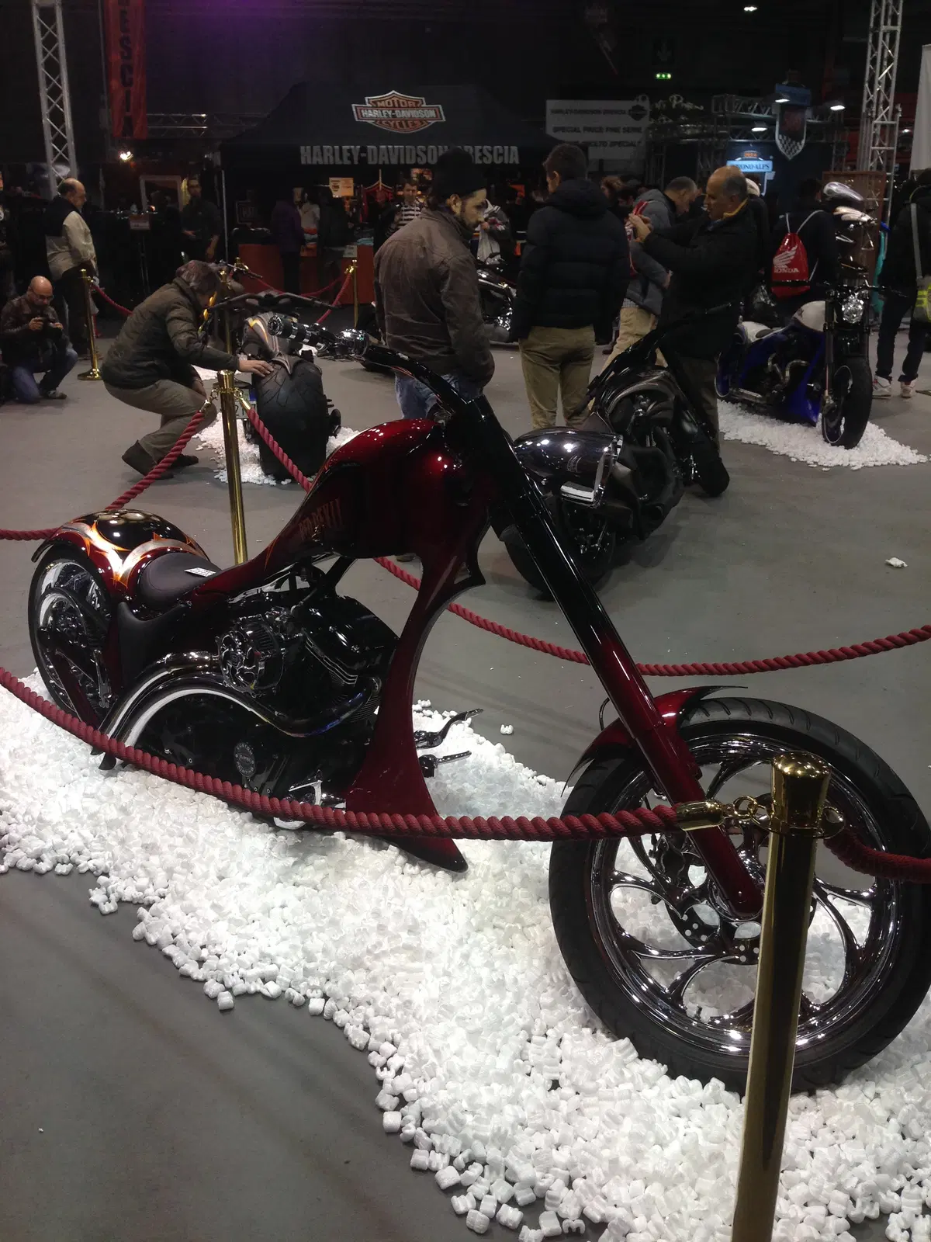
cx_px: 466
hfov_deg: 42.9
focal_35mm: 33
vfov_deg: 55.4
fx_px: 1183
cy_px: 621
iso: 100
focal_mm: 4.12
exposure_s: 1/120
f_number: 2.4
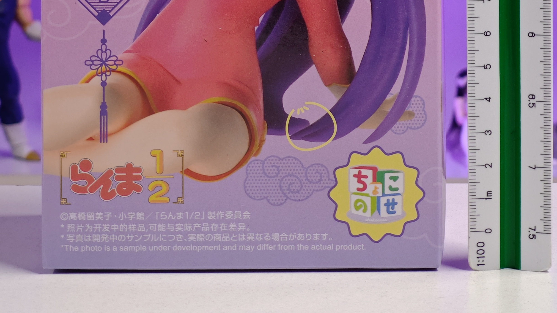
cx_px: 280
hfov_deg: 18.3
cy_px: -48
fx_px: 1728
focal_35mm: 117
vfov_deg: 10.2
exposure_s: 1/18.1
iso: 400
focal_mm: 7.48
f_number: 2.4
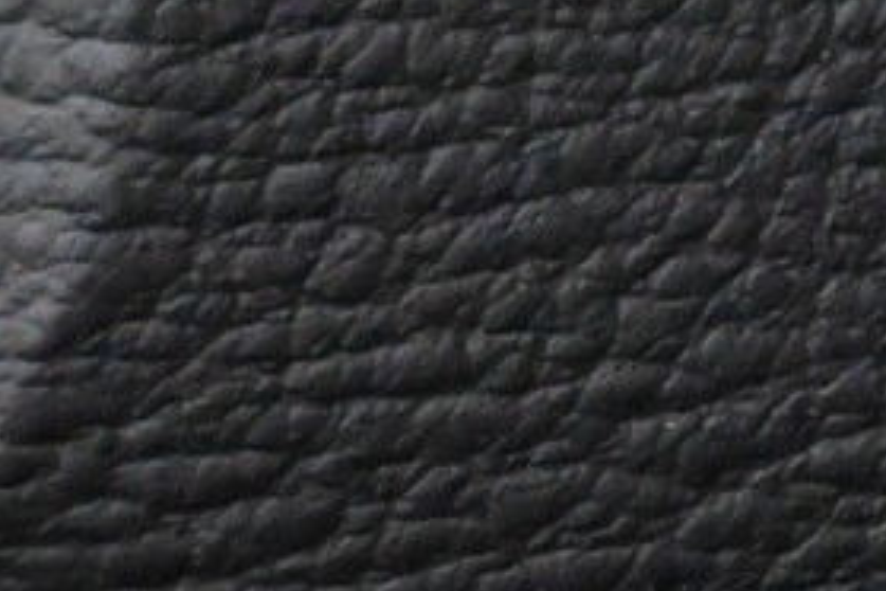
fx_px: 5362
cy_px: -359
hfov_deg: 8.2
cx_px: 2569
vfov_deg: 6.2
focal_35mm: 218
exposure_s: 1/40
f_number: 4.2
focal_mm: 25
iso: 11400
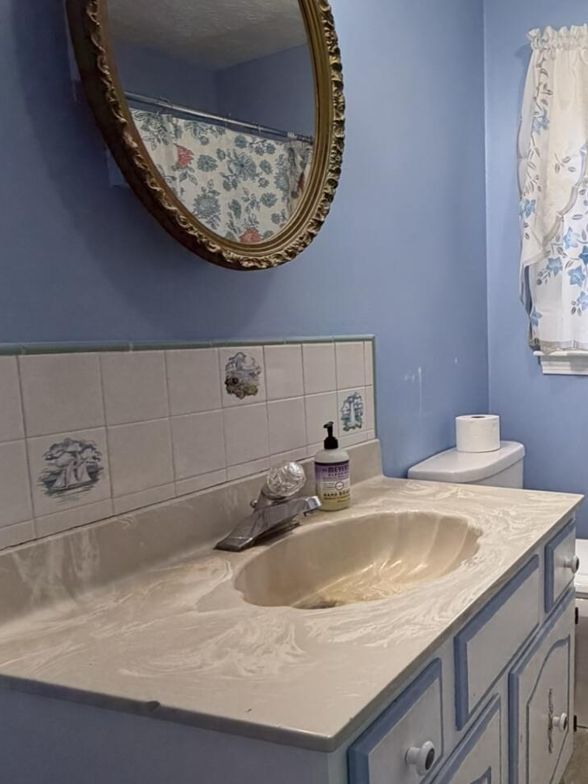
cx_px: 600
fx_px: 657
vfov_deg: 61.6
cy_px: 422
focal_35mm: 29
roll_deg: -1.3
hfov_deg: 41.3
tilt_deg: -9.2
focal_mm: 2.22
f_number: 2.2
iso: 100
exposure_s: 1/120
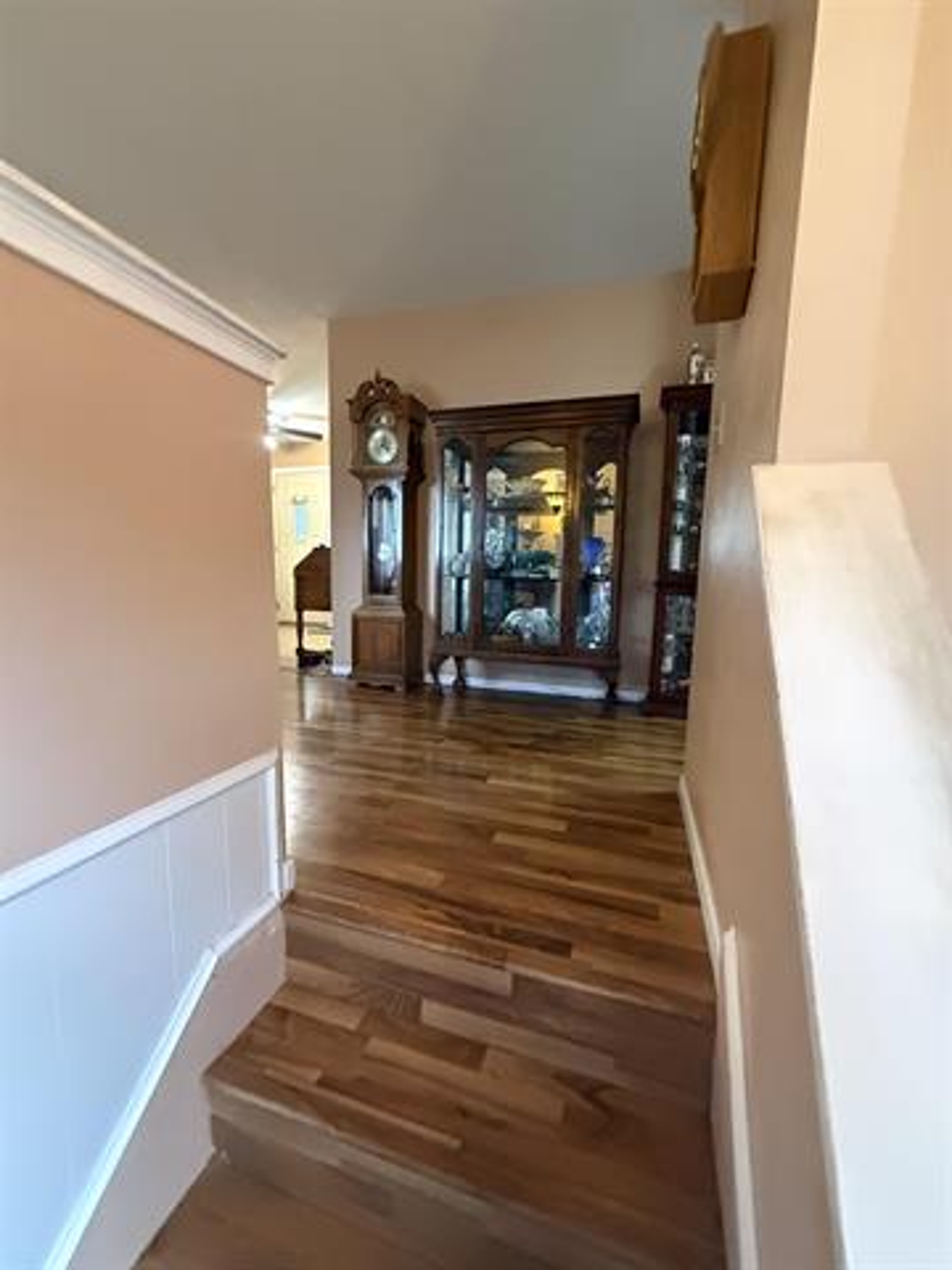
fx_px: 513
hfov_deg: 85.7
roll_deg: -2.0
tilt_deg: -5.0
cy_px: 635
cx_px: 476
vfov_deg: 102.1
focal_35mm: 14
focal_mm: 2.22
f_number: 2.2
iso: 1600
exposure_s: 1/60
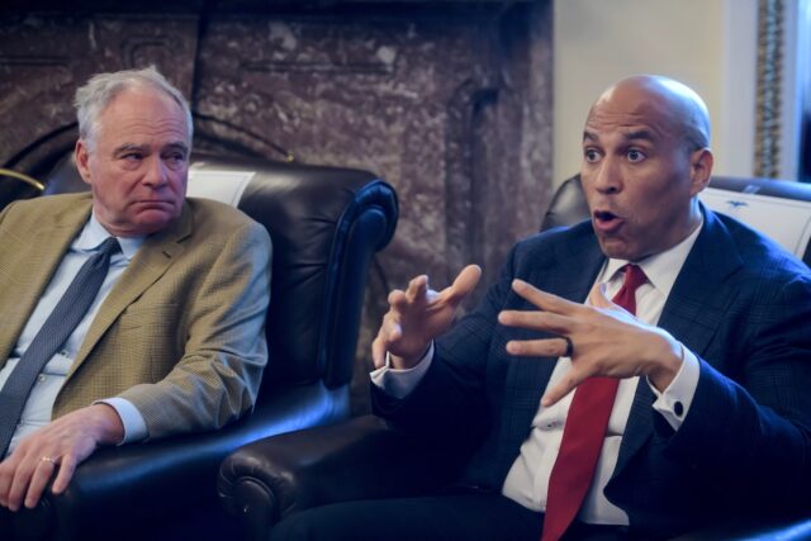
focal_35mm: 98
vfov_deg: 14.0
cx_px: 406
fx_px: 2208
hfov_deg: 20.8
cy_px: 270
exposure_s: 1/250
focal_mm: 98
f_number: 2.8
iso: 3200
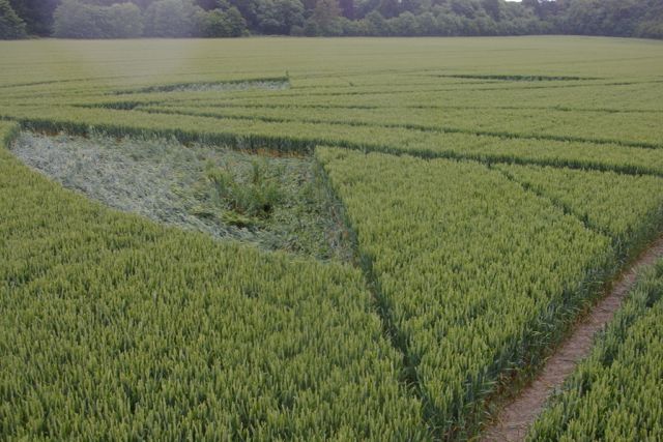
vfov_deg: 36.9
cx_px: 332
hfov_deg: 53.1
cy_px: 221
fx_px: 663
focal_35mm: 36
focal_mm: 24
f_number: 8
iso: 400
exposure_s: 1/250
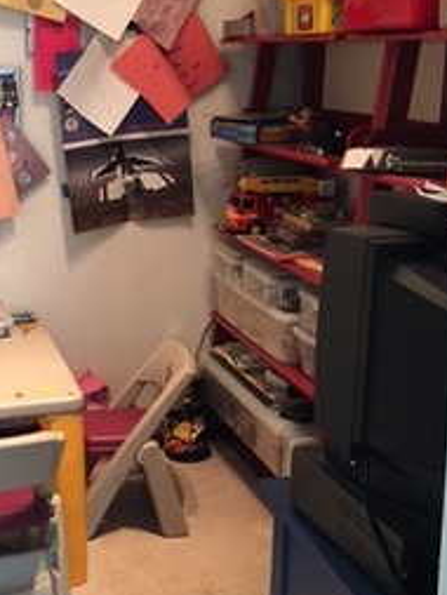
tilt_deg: -11.2
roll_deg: +0.7
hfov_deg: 26.4
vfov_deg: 34.9
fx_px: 946
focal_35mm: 55
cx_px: 153
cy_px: 254
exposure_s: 1/30
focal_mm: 4.15
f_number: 2.2
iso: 160
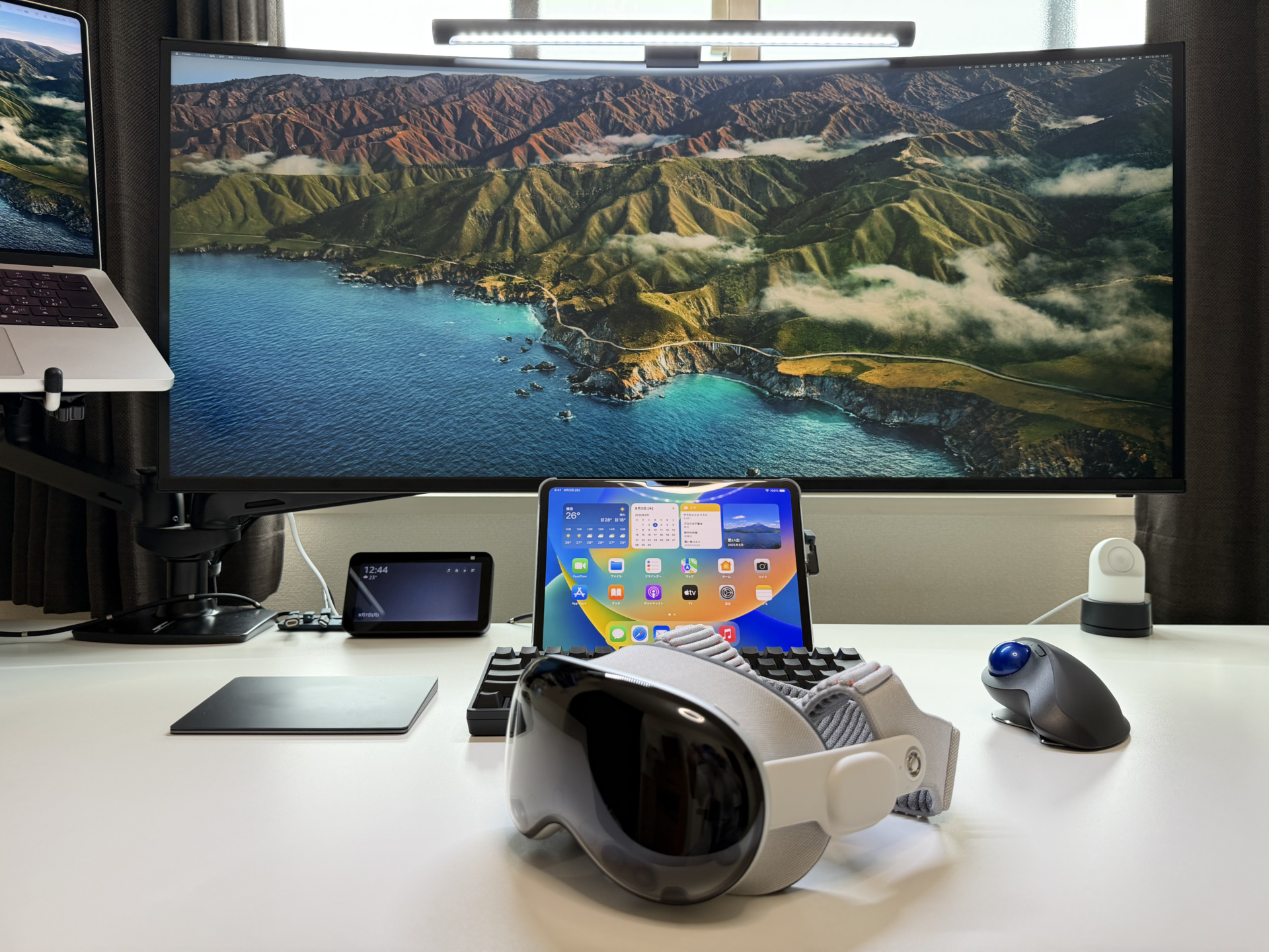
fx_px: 880
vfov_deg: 56.8
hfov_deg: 71.6
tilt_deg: -2.3
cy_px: 476
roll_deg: +0.1
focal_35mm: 24
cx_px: 634
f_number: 1.78
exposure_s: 1/100
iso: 125
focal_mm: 6.76
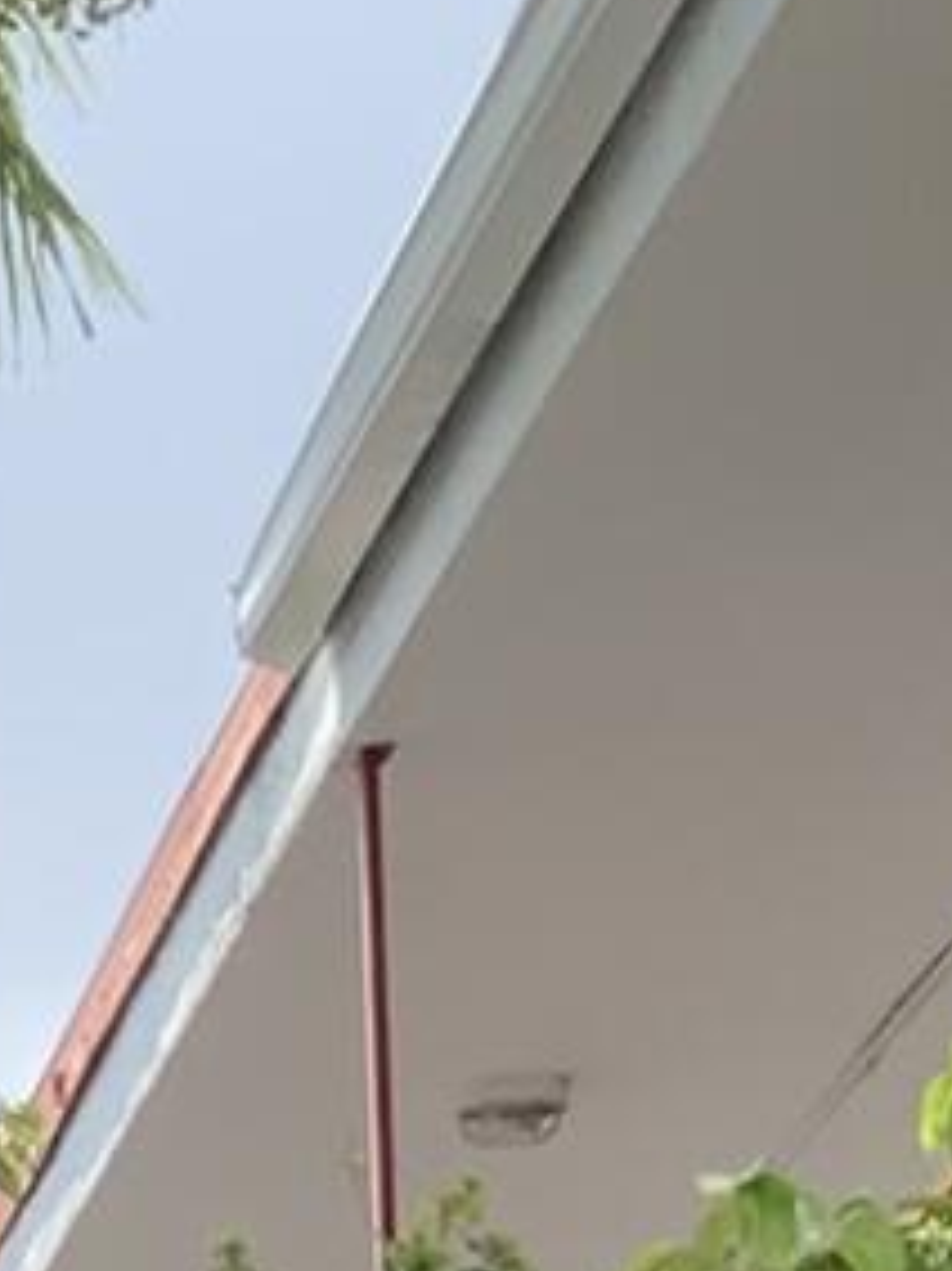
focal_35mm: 205
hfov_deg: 6.7
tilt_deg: +0.0
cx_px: -1657
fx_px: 7523
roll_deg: +0.7
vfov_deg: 8.7
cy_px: 3198
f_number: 1.8
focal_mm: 3
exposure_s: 1/504
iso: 16
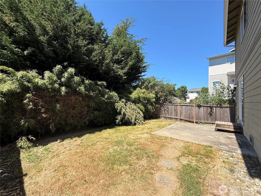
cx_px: 130
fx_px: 106
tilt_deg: +1.7
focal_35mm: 14
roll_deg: -2.0
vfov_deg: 85.7
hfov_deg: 102.1
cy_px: 98
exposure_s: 1/789
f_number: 2.2
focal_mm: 2.22
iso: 50
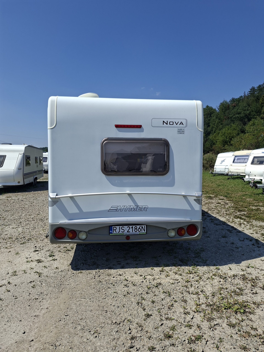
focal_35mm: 23
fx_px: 234
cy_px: 176
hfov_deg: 58.9
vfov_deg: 73.9
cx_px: 132
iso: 40
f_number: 1.8
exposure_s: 1/2083
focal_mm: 5.54
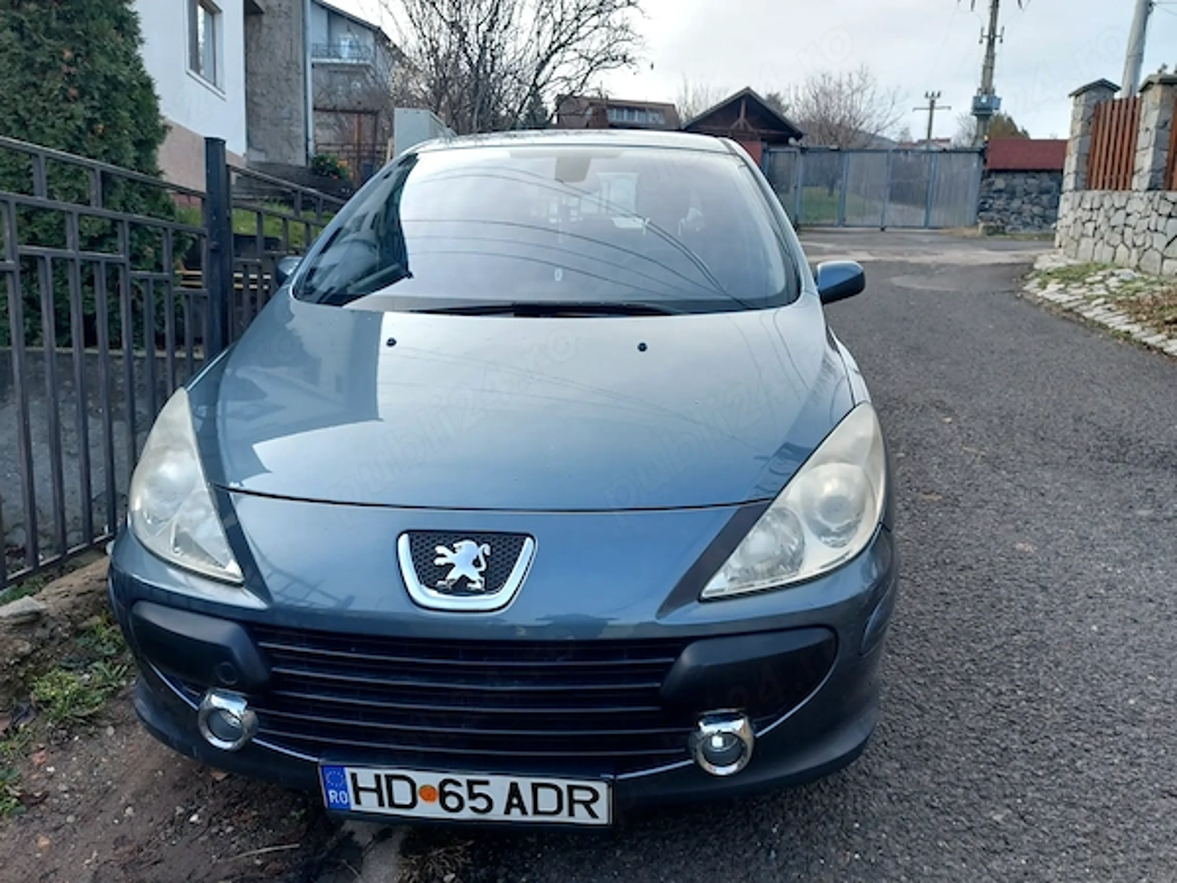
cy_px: 442
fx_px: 816
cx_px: 588
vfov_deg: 56.8
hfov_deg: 71.6
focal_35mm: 24
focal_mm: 5.23
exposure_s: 1/215
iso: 32
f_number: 1.8
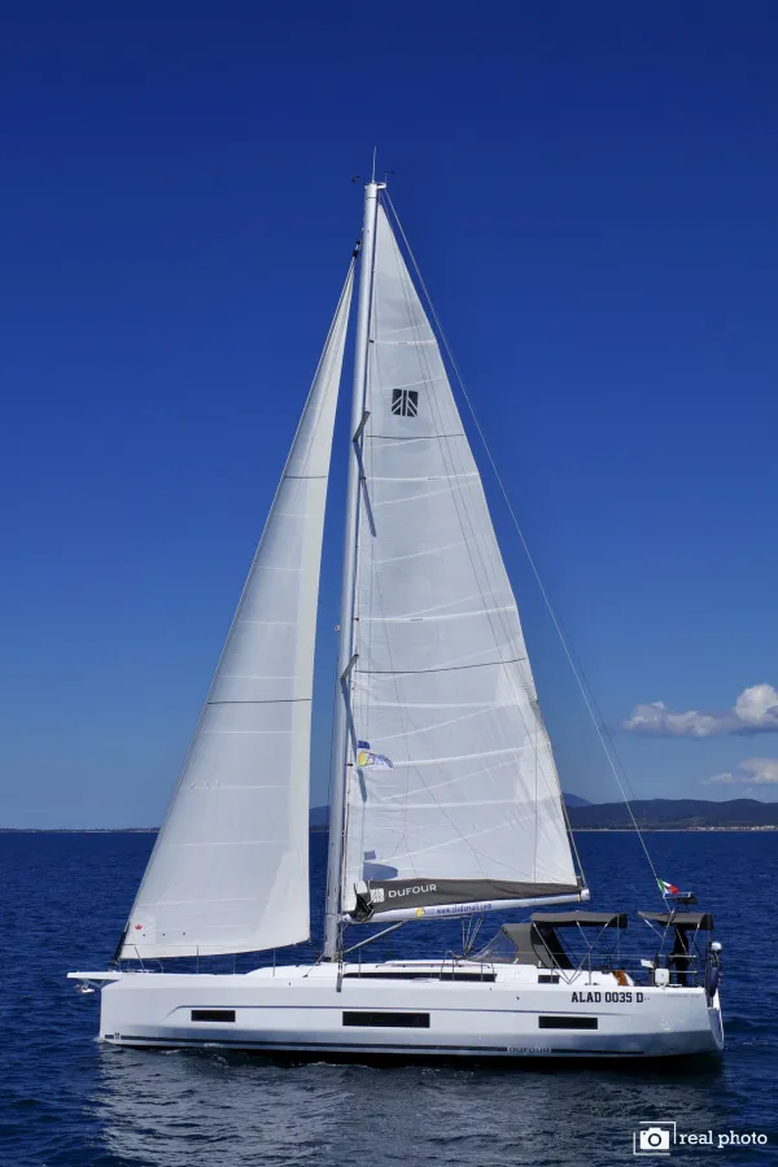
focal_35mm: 50
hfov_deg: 27.3
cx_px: 389
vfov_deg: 40.0
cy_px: 584
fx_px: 1604
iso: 200
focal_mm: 33
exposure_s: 1/1250
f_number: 11
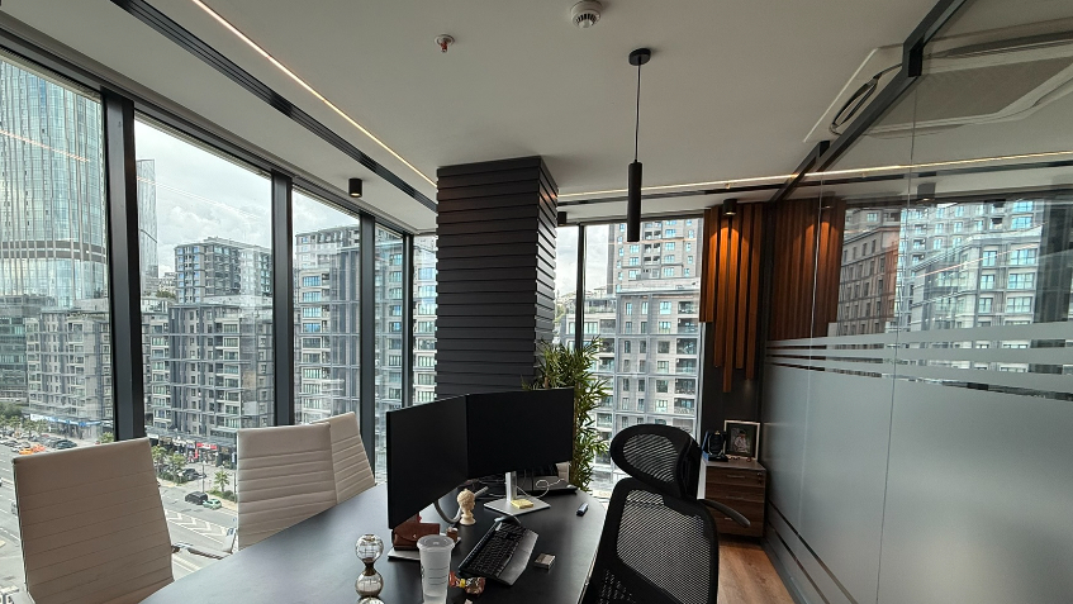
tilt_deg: -3.2
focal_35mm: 18
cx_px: 464
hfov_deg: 92.1
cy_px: 382
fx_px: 512
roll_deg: -0.8
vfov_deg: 60.2
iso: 64
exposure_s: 1/166
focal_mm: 2.22
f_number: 2.2
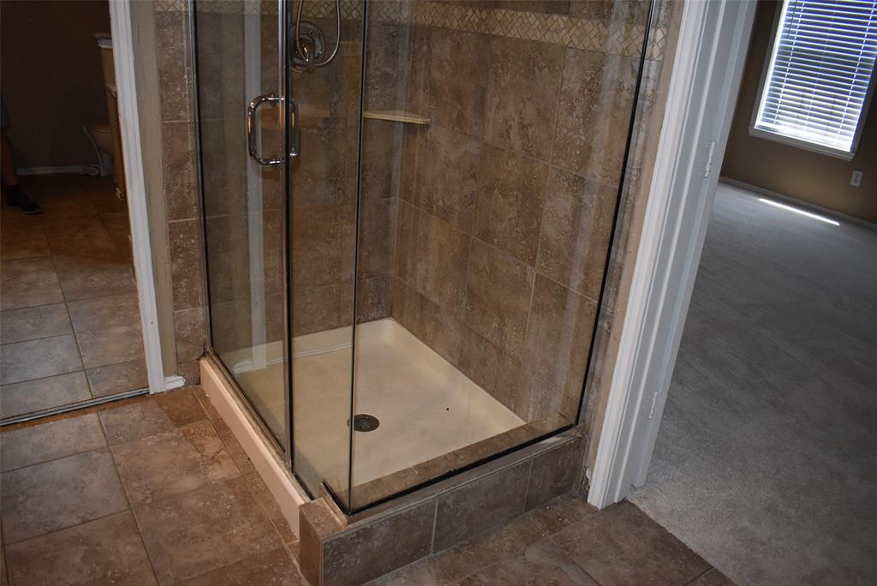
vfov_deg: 48.0
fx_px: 658
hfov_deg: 67.4
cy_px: 293
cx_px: 438
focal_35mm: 27
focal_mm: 18
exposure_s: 1/125
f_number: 3.5
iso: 1100
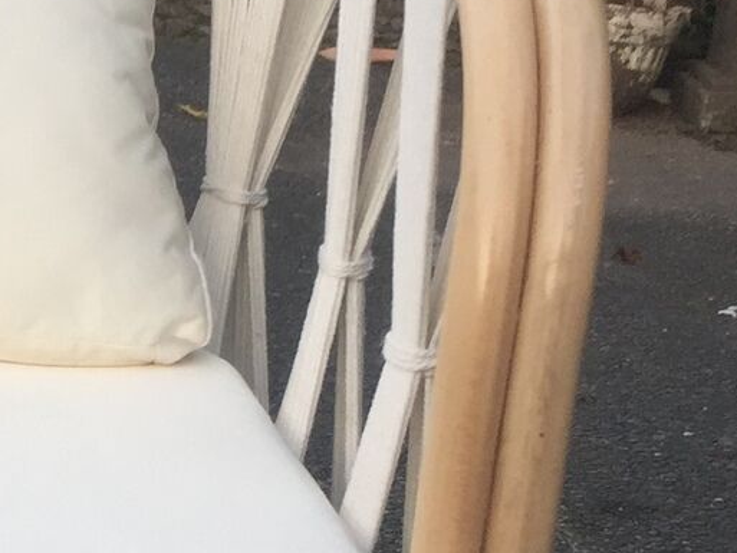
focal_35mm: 113
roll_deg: -0.6
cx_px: -368
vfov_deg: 13.0
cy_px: 481
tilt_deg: -15.9
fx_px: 2406
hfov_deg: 16.0
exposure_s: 1/100
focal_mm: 4.15
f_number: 2.2
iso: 50
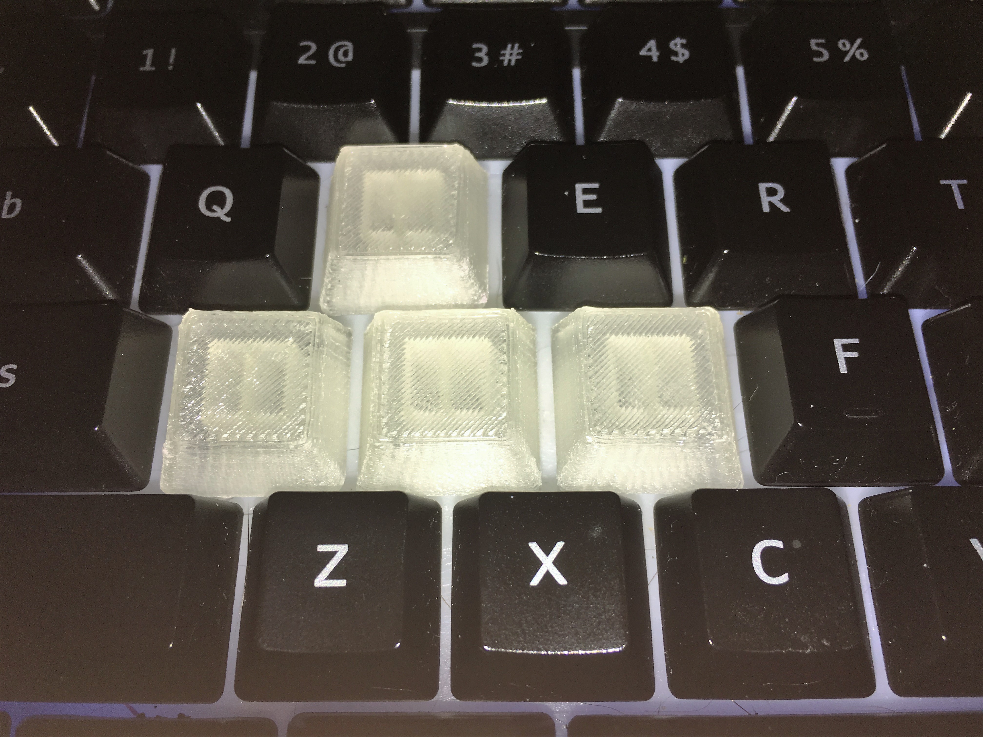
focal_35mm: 29
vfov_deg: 48.2
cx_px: 492
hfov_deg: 61.7
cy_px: 368
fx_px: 824
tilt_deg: -62.9
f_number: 2.2
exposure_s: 1/208
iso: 25
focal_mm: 4.15
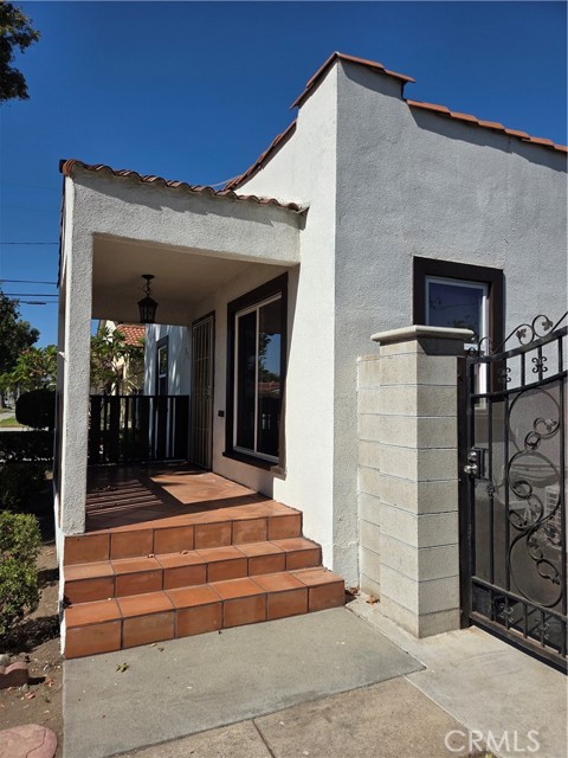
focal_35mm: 23
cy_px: 379
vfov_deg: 73.9
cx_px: 284
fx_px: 503
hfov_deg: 58.9
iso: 64
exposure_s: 1/7891
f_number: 1.8
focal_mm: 5.4
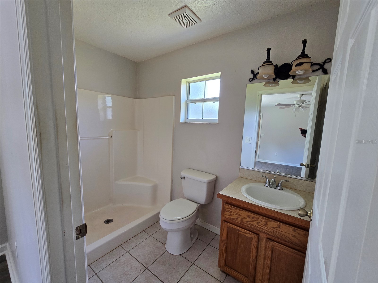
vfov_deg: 89.9
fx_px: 142
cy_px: 142
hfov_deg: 106.2
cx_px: 189
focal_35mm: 13
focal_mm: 2.2
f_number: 2.2
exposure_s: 1/60
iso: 125
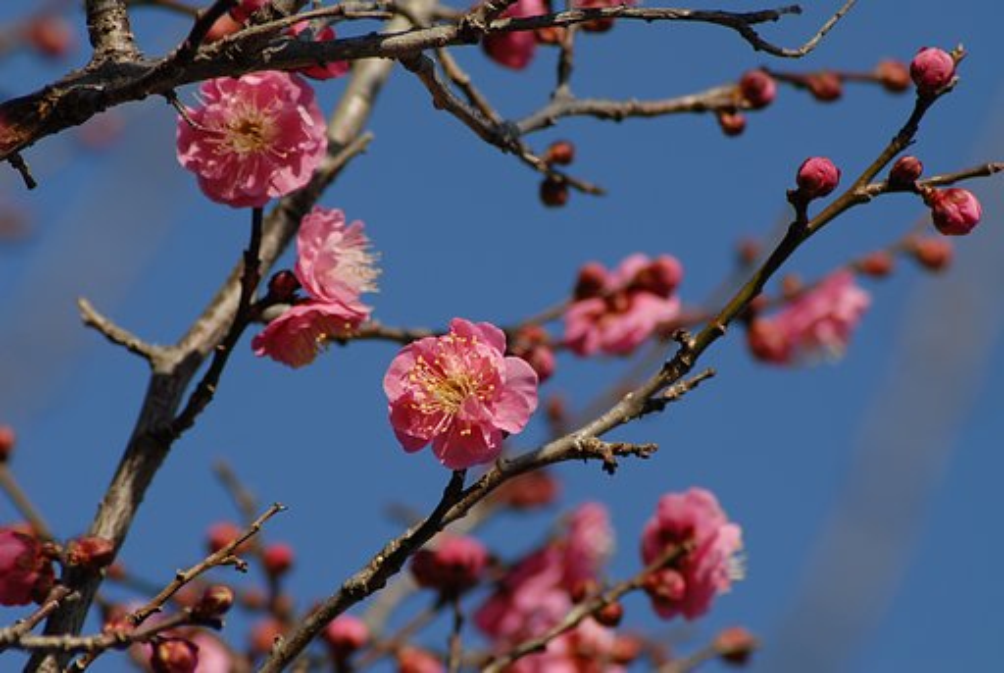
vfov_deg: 3.4
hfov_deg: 5.1
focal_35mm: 405
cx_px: 502
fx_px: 11311
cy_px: 336
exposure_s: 1/250
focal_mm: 270
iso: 100
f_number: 8
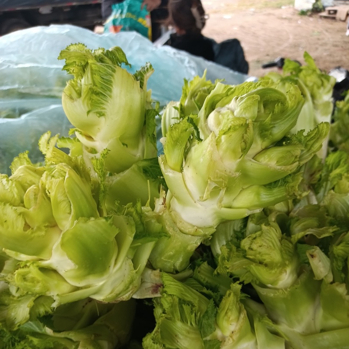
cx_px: 174
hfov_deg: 51.1
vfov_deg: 50.6
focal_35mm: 32
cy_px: 218
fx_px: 365
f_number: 1.8
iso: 134
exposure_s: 1/50
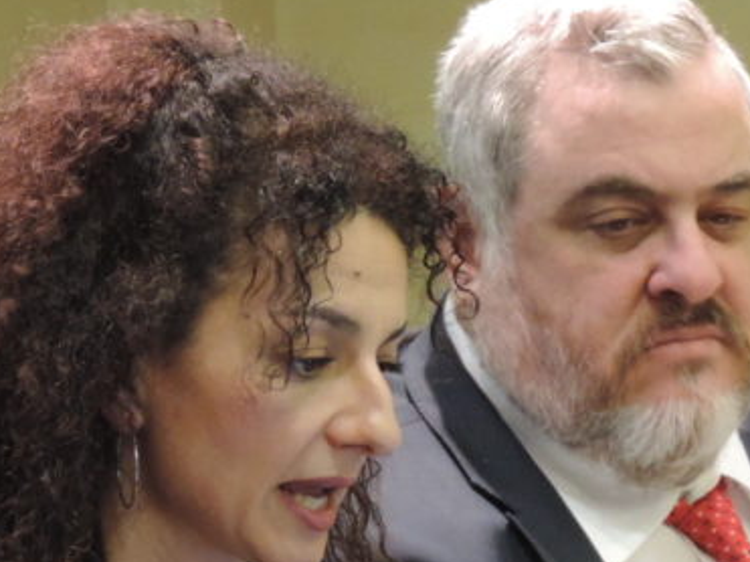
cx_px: 602
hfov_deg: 4.2
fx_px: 10158
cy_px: 526
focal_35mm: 469
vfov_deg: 3.2
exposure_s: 1/20
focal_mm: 30.3
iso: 800
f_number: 4.5
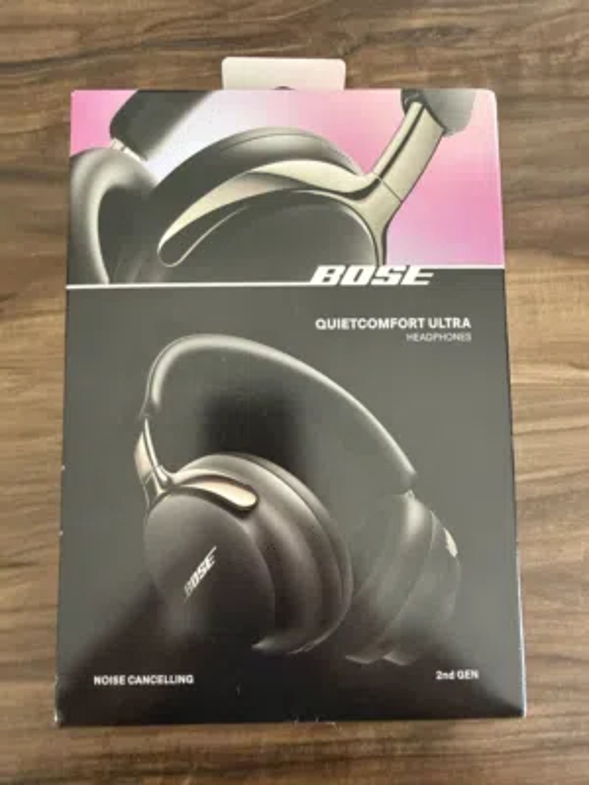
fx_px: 544
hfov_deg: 56.8
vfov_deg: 71.6
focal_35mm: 24
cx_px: 294
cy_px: 392
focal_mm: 2.22
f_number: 2.2
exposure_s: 1/60
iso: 640
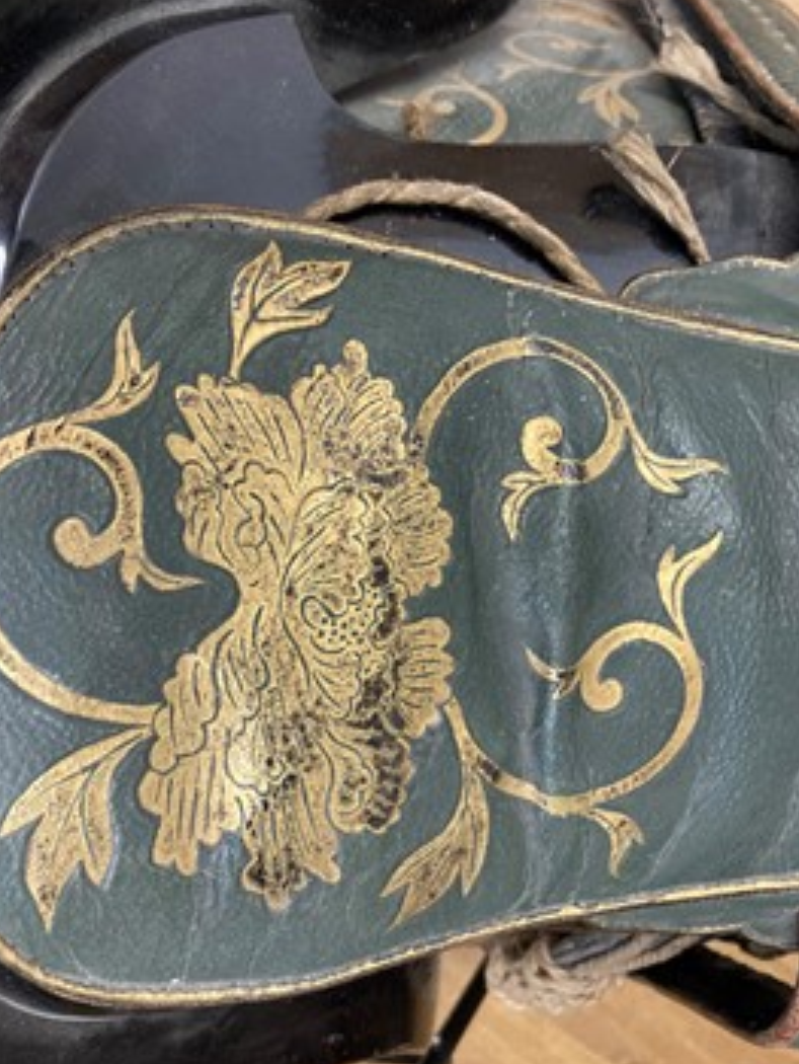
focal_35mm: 32
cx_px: 386
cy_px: 471
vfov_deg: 56.6
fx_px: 984
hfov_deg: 44.2
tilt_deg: -82.0
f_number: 1.8
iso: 250
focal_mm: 3.99
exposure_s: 1/50
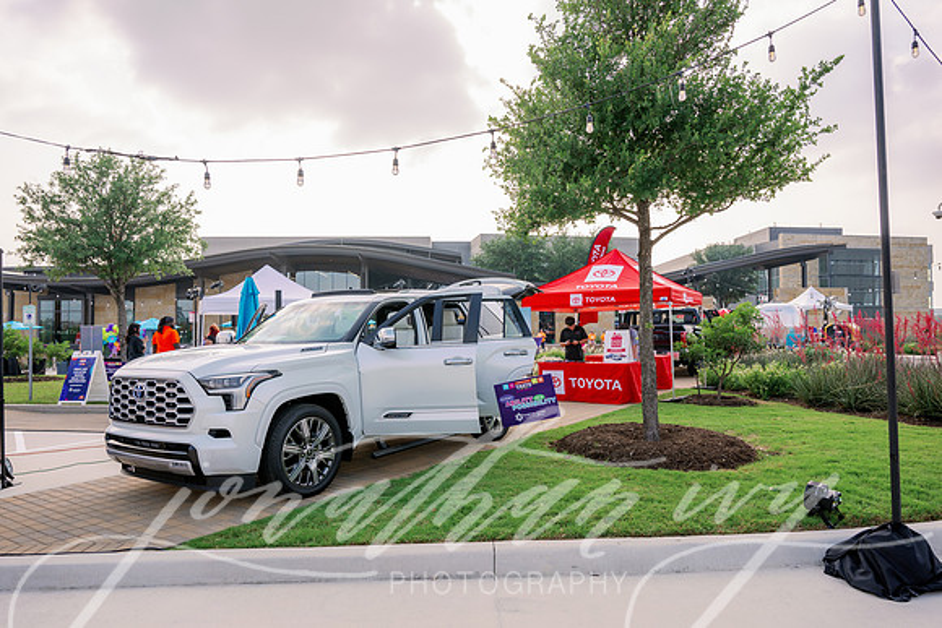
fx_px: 628
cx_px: 471
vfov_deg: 53.2
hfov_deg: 73.7
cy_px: 314
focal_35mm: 24
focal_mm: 24
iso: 100
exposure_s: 1/500
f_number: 4.5
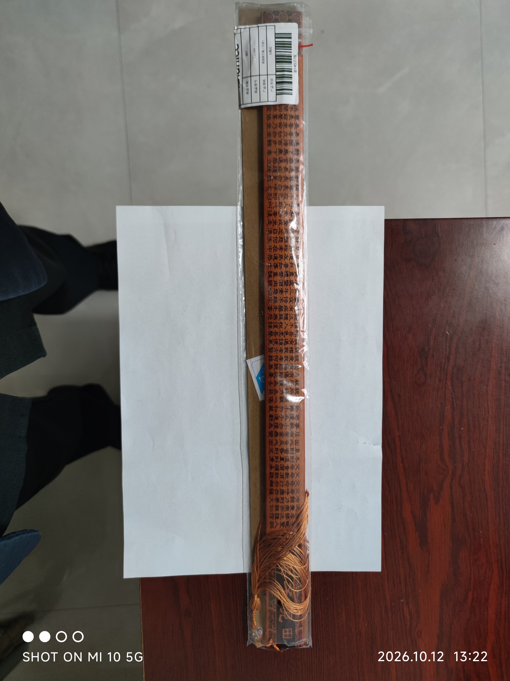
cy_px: 340
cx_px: 255
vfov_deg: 71.6
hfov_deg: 56.8
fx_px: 471
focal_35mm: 24
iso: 380
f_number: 1.69
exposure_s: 1/100
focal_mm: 6.72
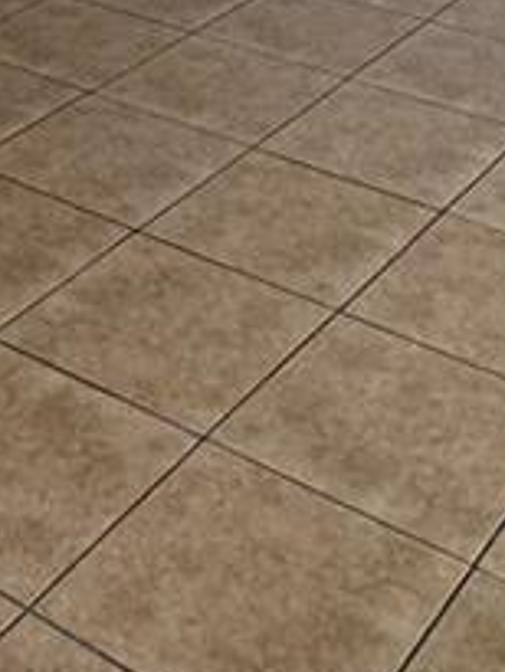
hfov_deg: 17.7
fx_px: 1593
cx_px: 30
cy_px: -433
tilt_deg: -6.6
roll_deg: +0.5
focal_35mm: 82
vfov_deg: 19.5
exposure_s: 1/120
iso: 80
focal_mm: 2.22
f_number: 2.2
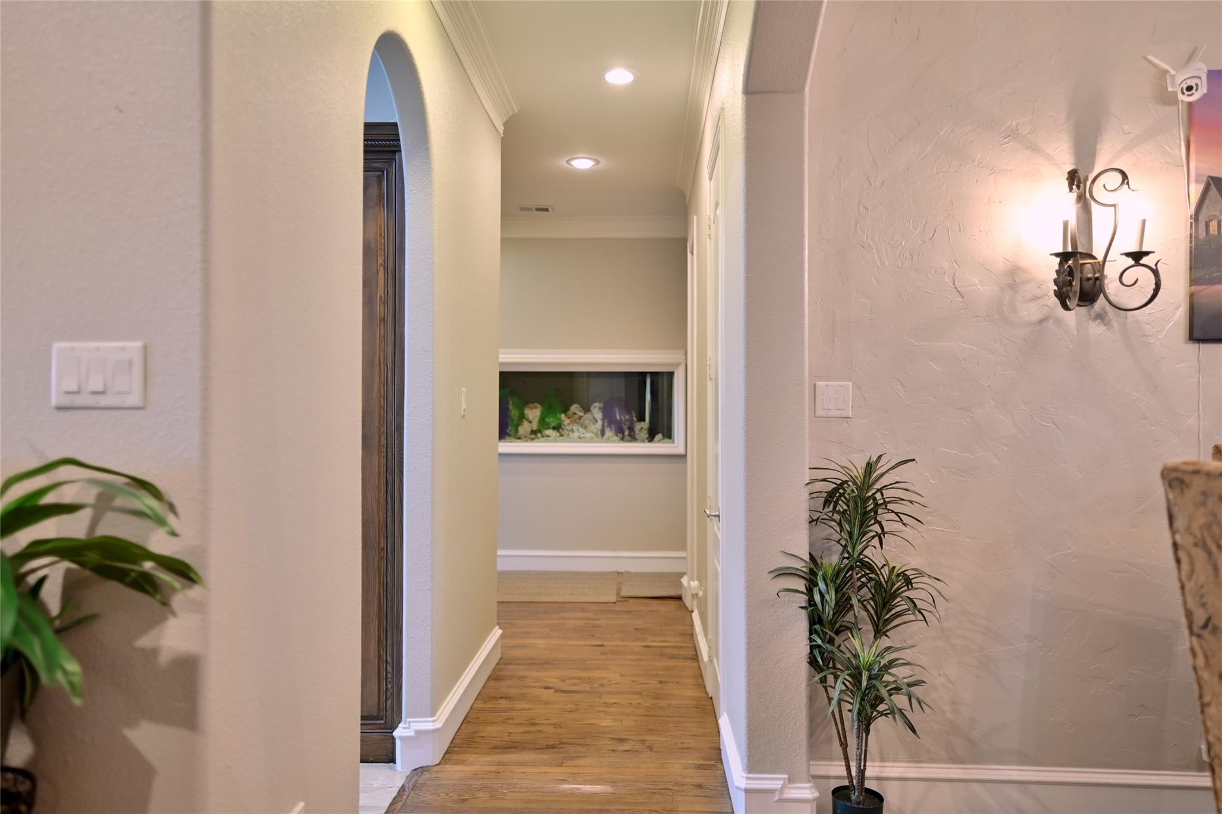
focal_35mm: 24
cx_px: 611
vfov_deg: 53.1
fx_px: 815
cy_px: 407
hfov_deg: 73.7
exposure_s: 1/200
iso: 800
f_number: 1.2
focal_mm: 16
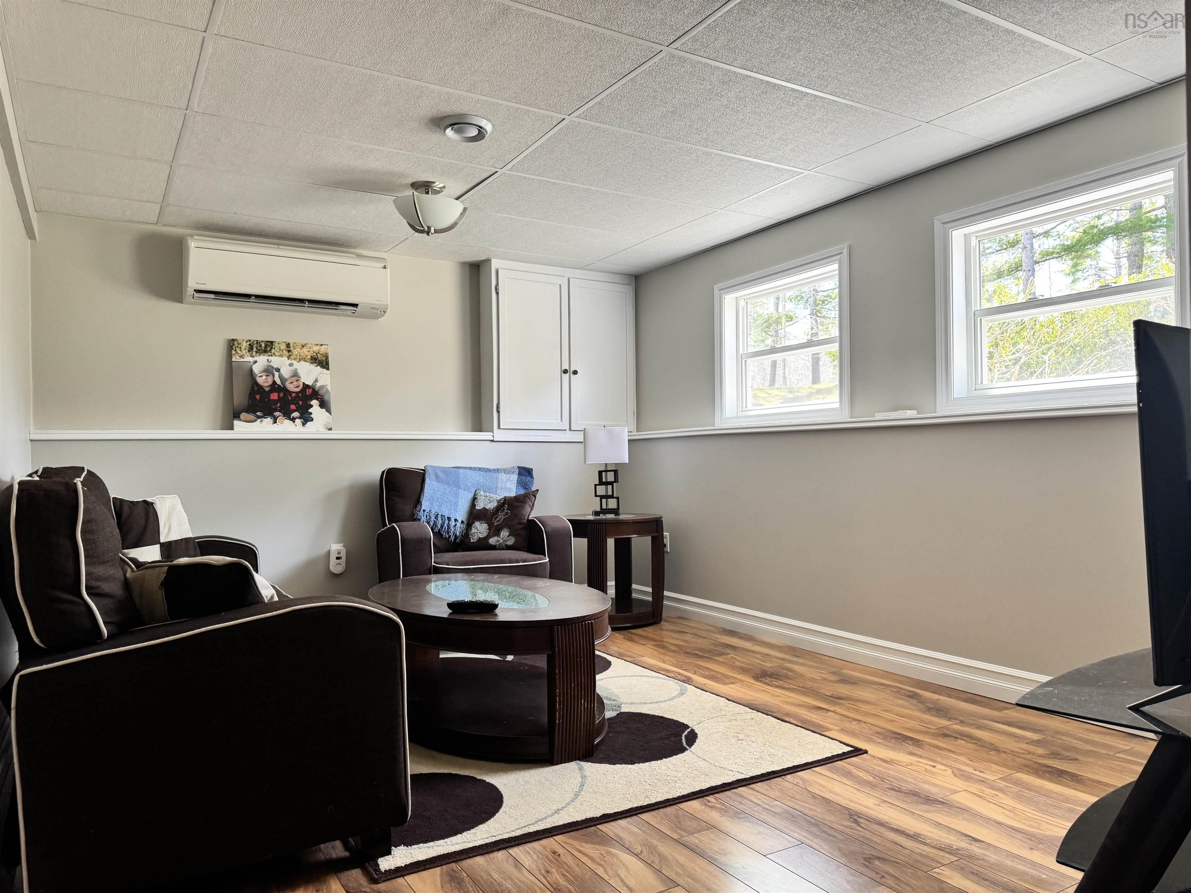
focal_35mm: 24
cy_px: 446
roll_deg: +0.4
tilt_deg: +2.2
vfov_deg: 56.8
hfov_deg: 71.6
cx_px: 596
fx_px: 826
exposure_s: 1/120
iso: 160
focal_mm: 6.76
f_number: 1.78
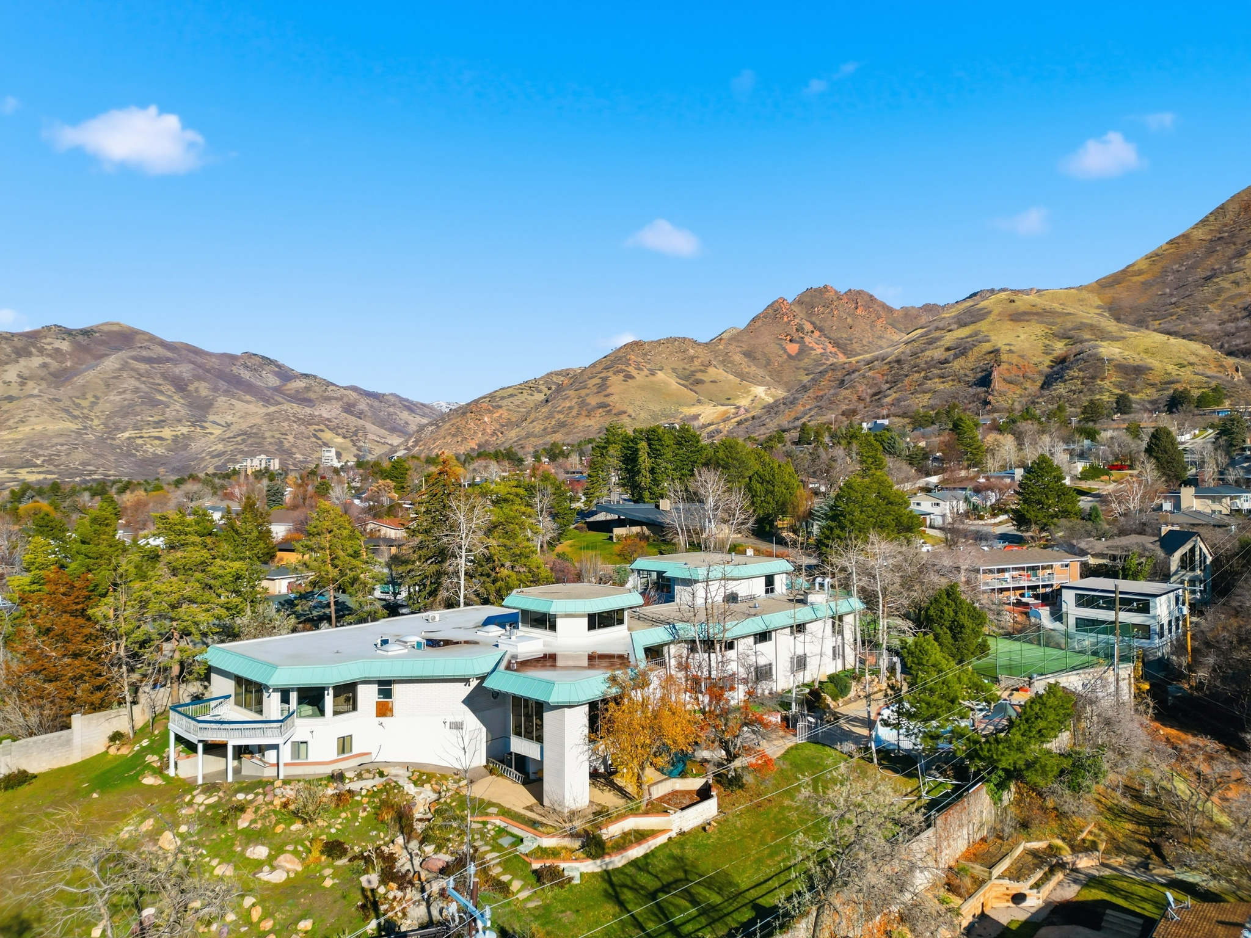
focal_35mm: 24
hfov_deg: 71.6
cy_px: 469
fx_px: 867
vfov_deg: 56.8
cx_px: 626
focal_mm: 6.7
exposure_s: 1/5000
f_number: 1.7
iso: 140
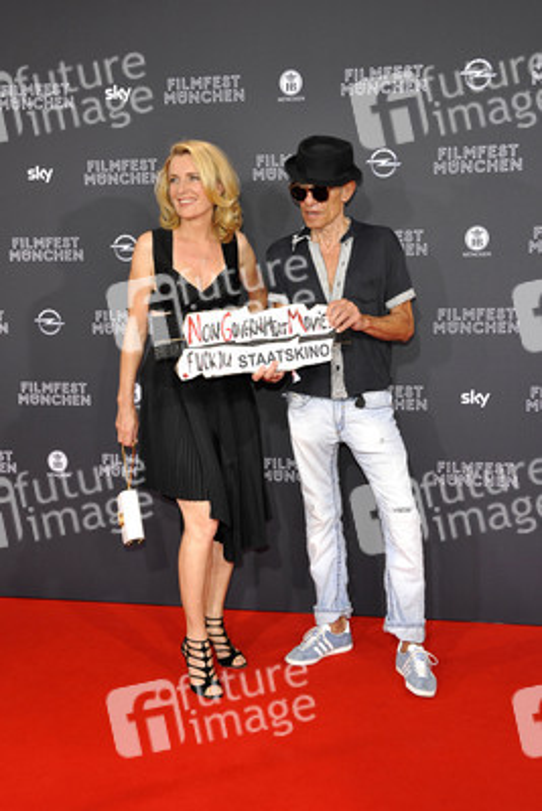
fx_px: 902
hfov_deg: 33.4
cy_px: 406
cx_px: 271
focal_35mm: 40
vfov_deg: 48.4
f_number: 8
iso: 1600
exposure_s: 1/250
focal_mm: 40
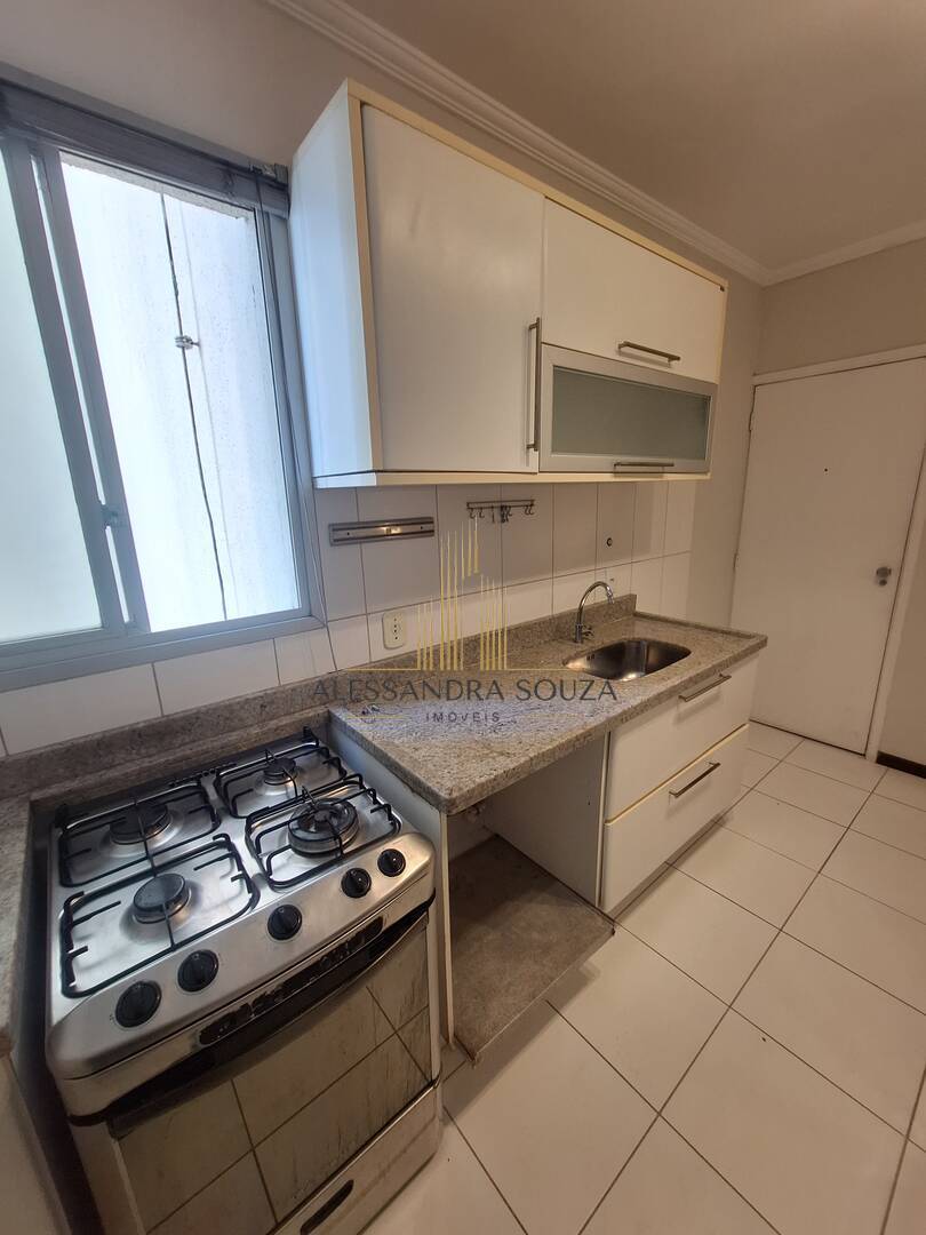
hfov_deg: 89.9
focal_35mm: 13
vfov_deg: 106.2
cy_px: 618
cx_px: 463
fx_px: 464
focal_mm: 1.74
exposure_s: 1/40
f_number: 2.2
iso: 50
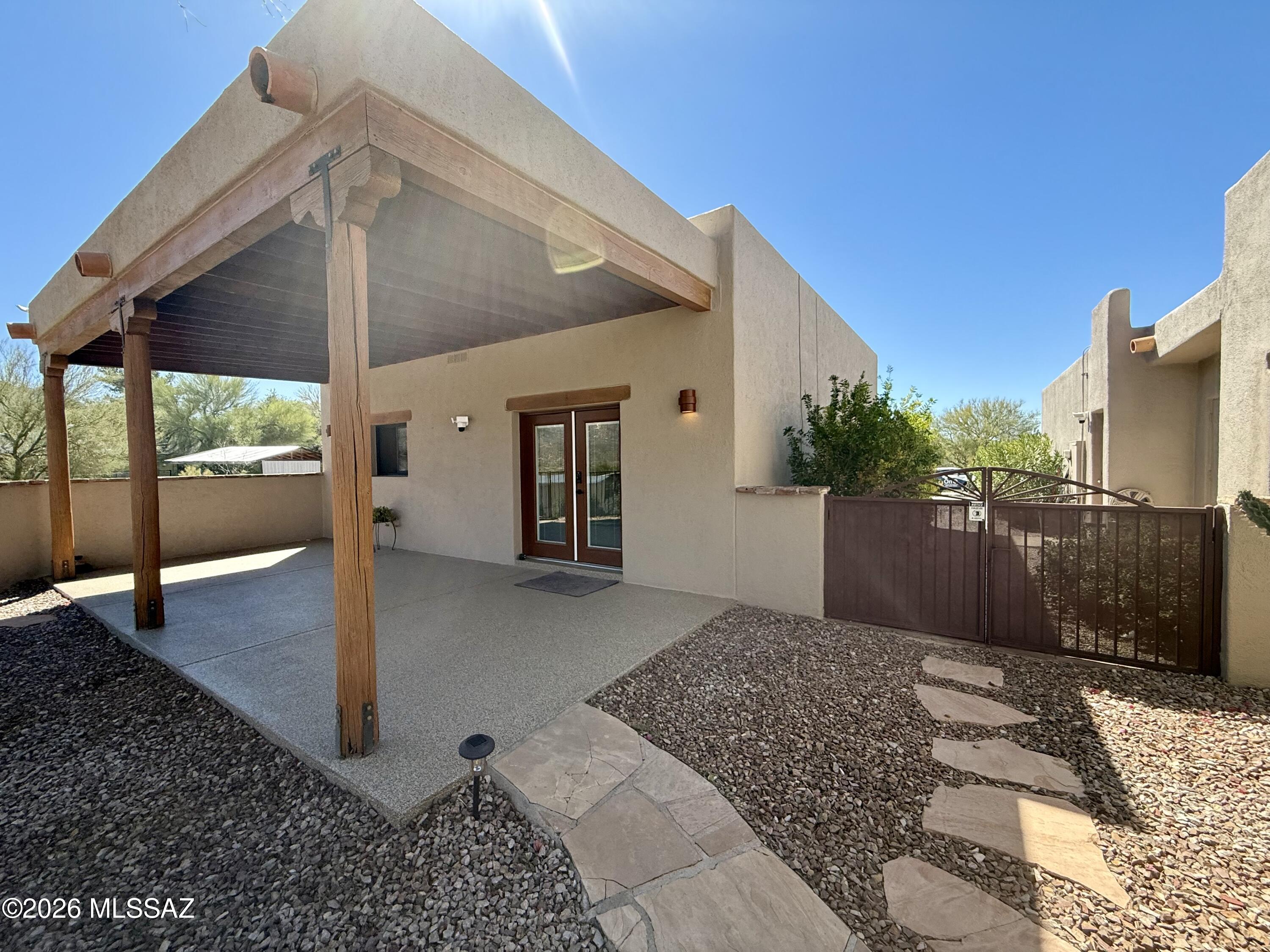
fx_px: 514
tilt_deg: -1.9
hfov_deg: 102.1
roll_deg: +0.6
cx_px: 635
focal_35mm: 14
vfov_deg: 85.7
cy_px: 476
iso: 64
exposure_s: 1/853
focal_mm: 2.22
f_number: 2.2
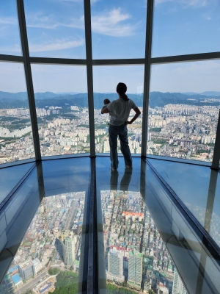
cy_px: 147
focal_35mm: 23
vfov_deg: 73.9
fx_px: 195
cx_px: 110
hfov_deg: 58.9
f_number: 1.8
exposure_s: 1/684
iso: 12
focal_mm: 6.4
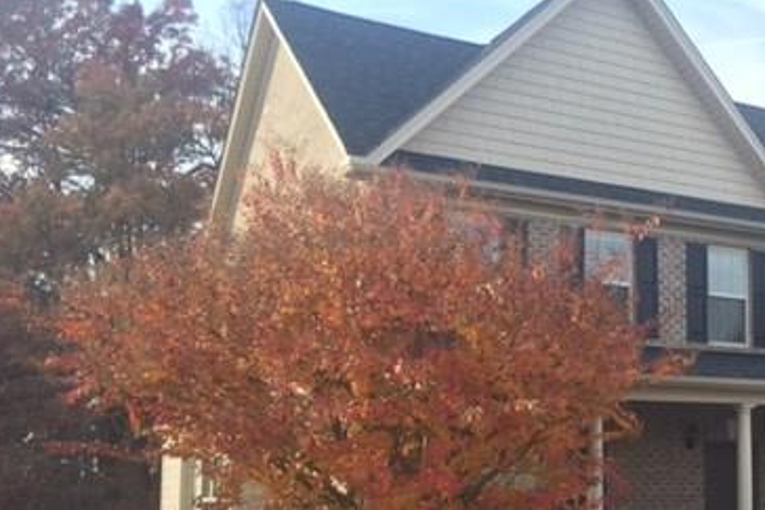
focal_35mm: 53
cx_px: 649
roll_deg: -0.5
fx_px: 1127
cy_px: 382
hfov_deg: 35.8
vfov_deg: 25.2
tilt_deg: +4.8
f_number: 2.2
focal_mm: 4.15
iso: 32
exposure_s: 1/399
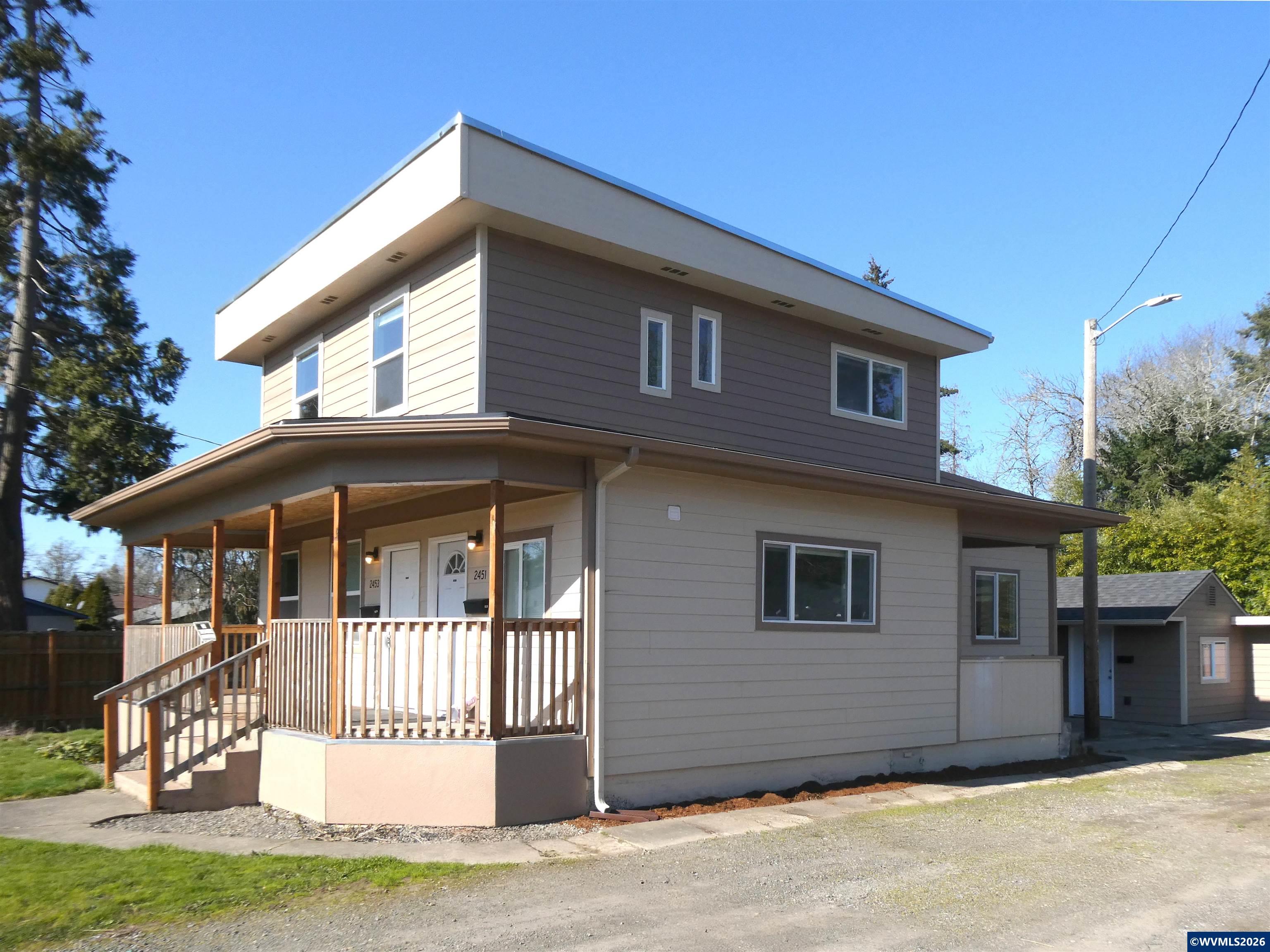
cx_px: 635
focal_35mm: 26
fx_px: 954
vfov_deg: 53.1
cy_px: 476
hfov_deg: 67.3
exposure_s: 1/1000
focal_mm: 4.7
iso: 80
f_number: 4
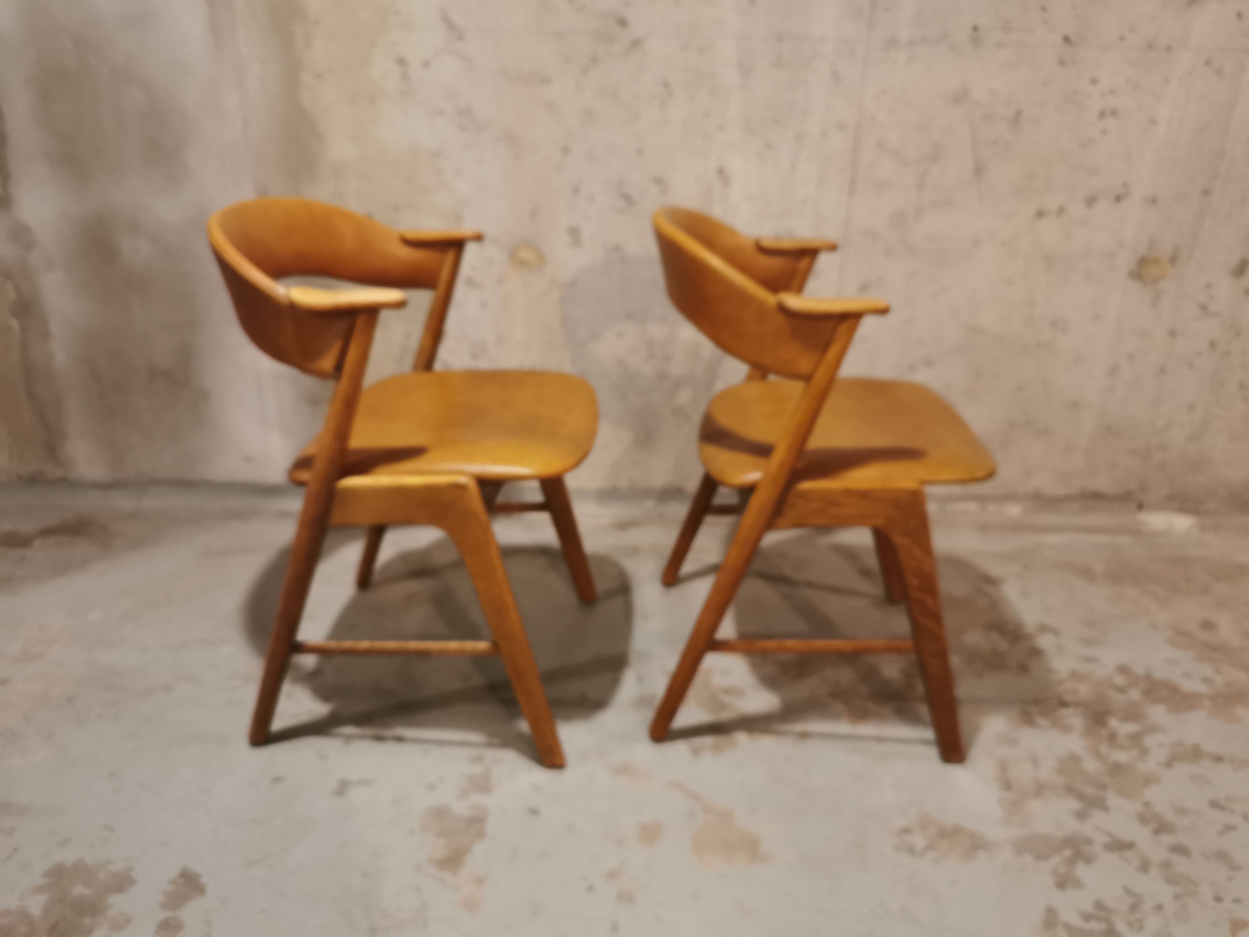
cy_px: 468
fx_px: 974
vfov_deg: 51.4
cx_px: 624
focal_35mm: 27
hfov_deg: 65.3
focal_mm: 5.58
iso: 400
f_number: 1.8
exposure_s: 1/23
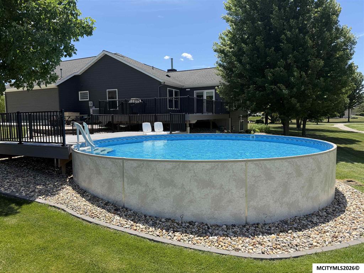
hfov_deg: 71.6
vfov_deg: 56.8
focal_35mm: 24
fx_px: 252
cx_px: 182
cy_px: 136
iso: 80
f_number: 1.78
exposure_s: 1/2801
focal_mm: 6.76
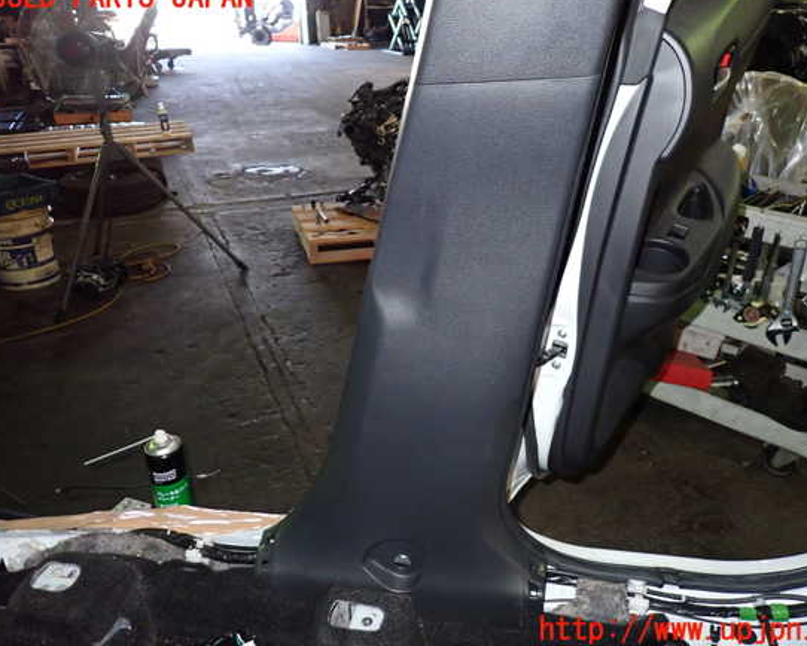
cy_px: 314
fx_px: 645
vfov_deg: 53.2
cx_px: 429
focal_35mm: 27
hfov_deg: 64.0
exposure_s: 1/30
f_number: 5.6
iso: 500
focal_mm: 4.5
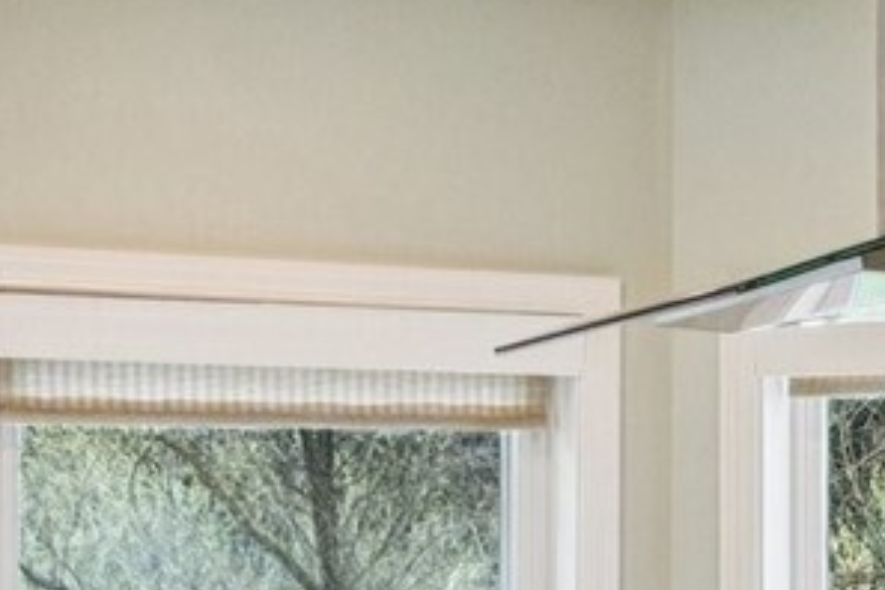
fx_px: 3933
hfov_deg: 12.6
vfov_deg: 8.5
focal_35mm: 160
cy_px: 761
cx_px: 1021
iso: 400
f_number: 8
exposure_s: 1/30
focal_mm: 28
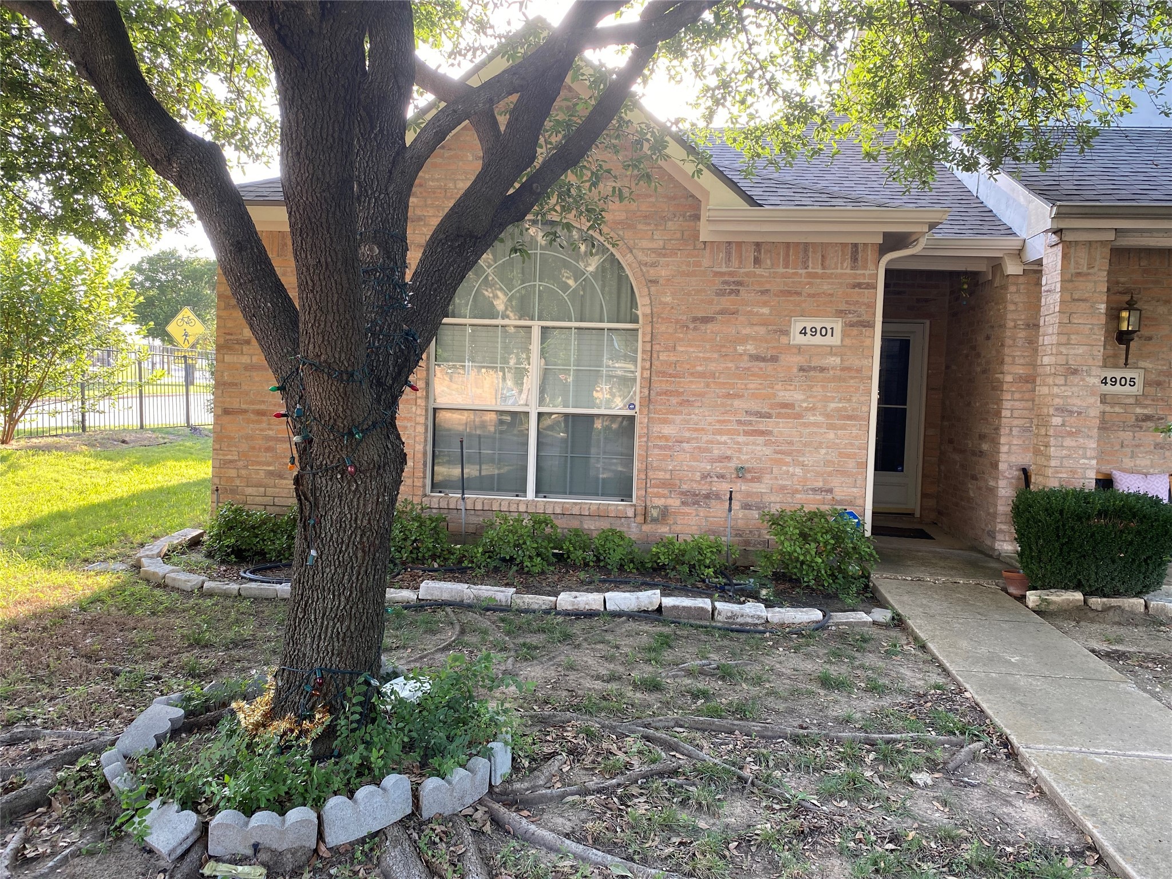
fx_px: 880
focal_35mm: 26
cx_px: 586
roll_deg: -1.9
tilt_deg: -2.3
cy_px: 440
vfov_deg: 53.1
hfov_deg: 67.3
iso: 50
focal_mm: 4.25
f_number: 1.8
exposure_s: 1/121
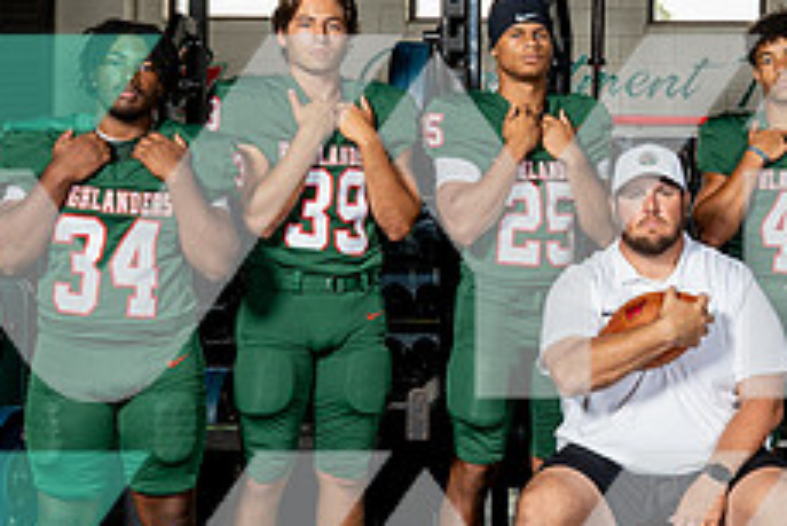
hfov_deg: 27.6
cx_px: 677
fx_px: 1553
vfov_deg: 19.2
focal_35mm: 71
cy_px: 218
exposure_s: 1/250
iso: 640
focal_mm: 28
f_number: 8
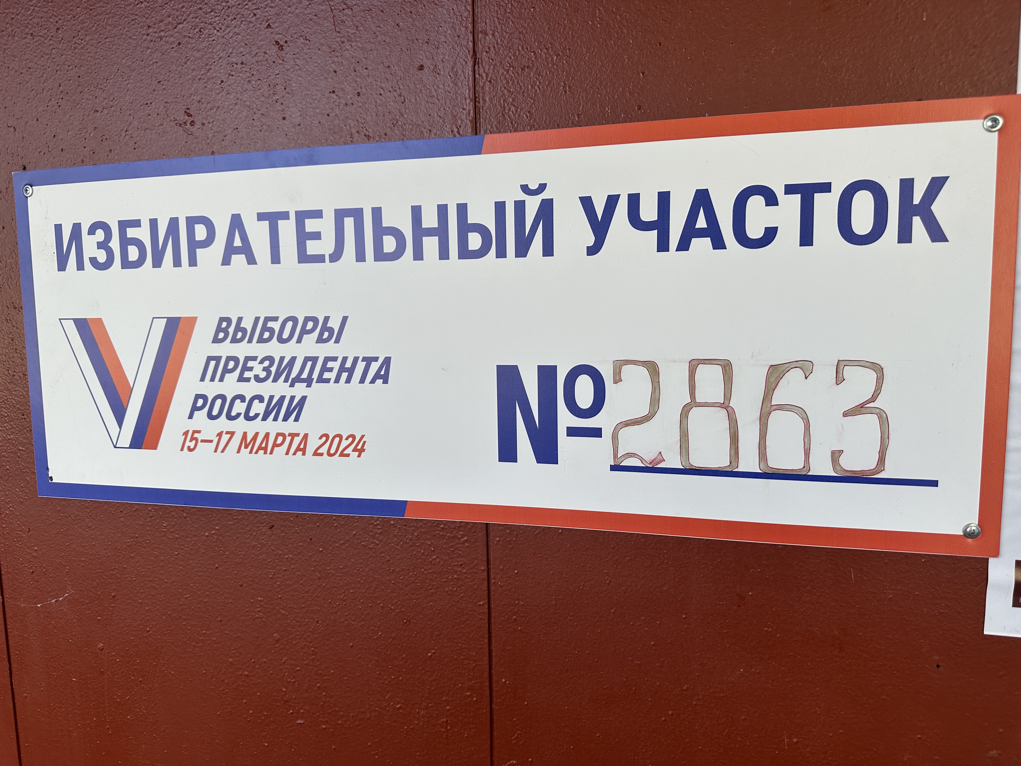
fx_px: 708
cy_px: 383
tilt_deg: -6.4
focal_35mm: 24
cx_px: 510
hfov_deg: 71.6
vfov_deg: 56.8
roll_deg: +1.4
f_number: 1.78
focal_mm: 6.86
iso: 80
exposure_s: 1/989
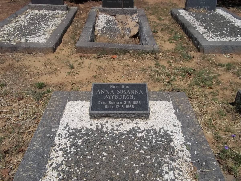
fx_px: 223
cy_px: 90
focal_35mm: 32
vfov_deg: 44.2
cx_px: 120
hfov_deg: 56.8
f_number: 5.5
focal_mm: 5.7
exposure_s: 1/1000
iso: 80
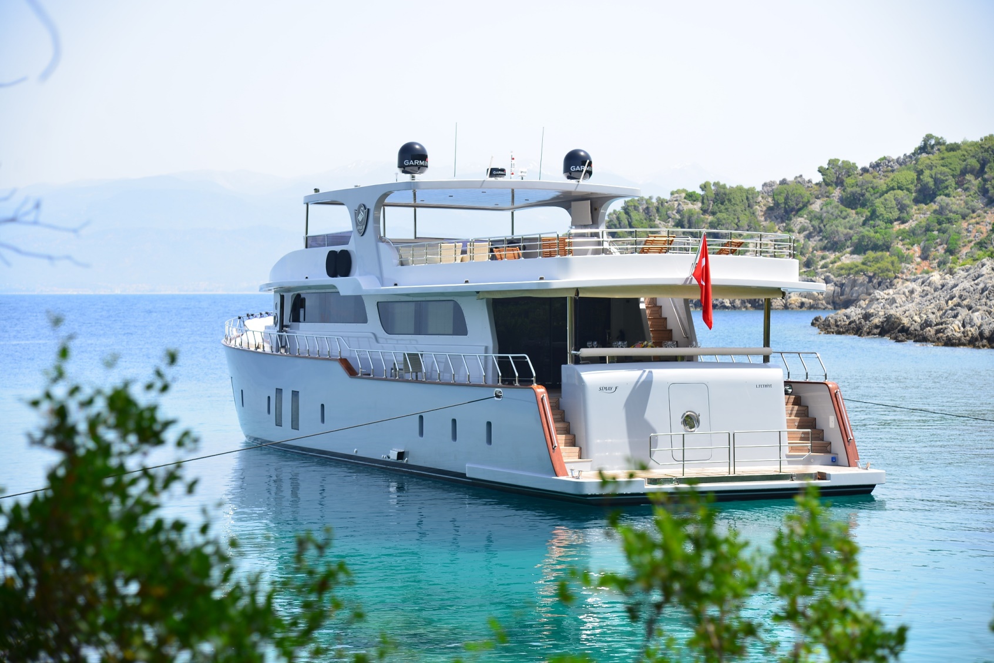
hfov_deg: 28.8
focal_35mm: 70
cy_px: 332
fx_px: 1933
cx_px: 497
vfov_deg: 19.5
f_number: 4.5
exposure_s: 1/320
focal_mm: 70
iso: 100
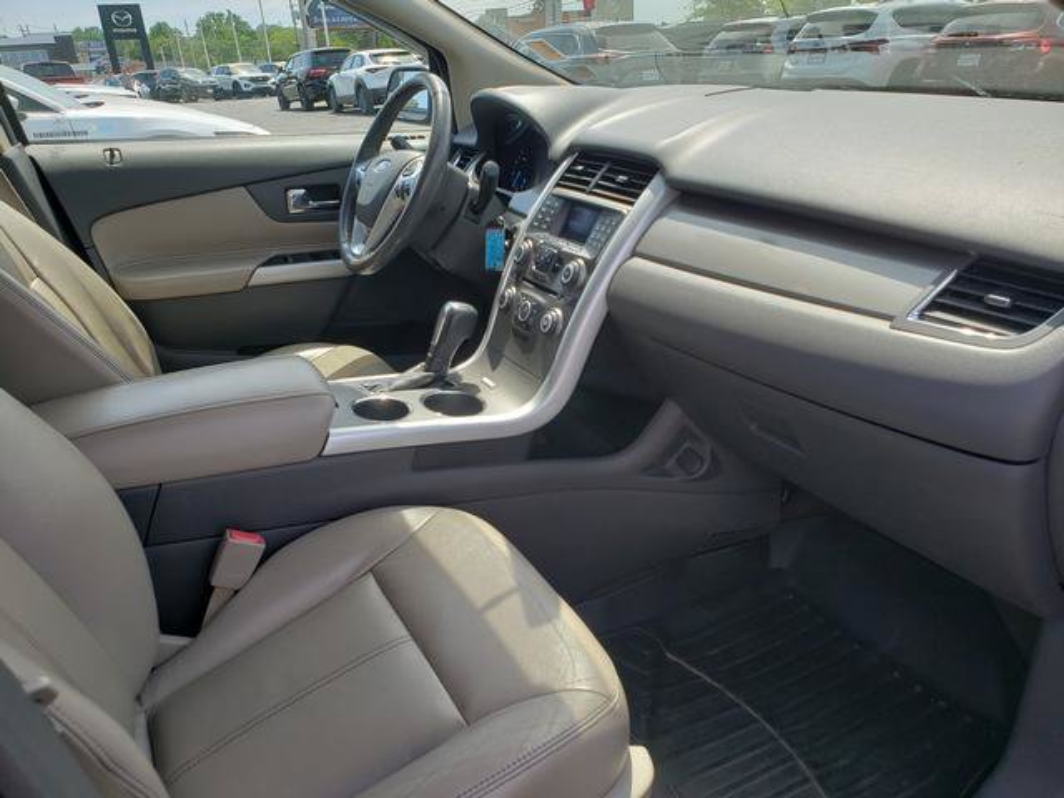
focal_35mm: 26
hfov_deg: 67.3
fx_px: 799
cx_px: 532
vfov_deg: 53.1
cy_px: 399
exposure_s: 1/416
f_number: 2.4
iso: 50
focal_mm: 4.3
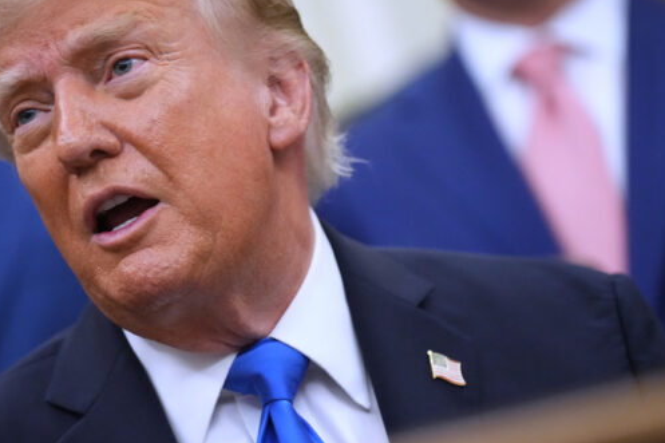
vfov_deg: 4.4
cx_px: 265
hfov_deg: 6.7
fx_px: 5706
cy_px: 210
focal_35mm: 309
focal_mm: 200
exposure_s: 1/320
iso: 5000
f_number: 2.8
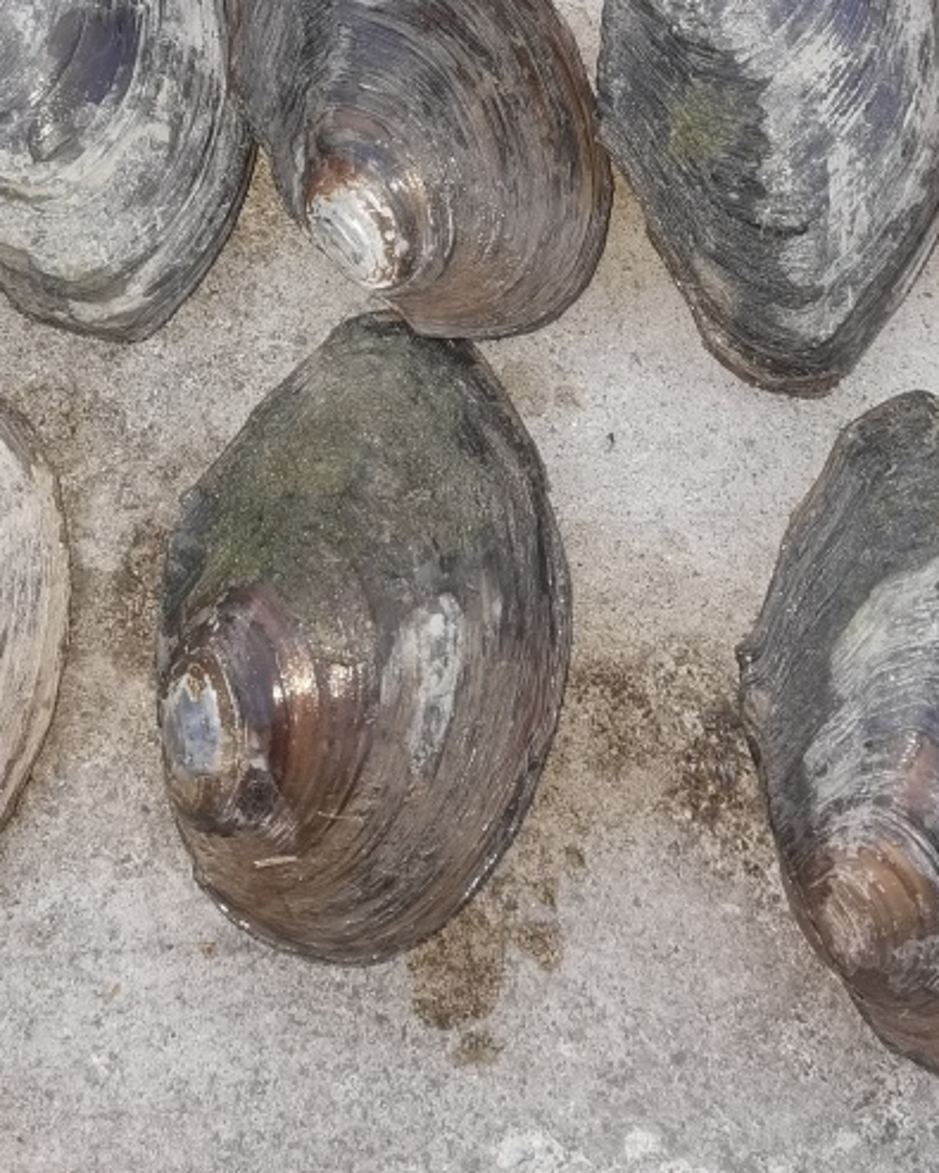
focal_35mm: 57
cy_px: 270
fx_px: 1978
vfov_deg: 32.3
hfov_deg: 26.7
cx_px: 414
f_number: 1.9
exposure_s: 1/100
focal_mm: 6.71
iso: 100
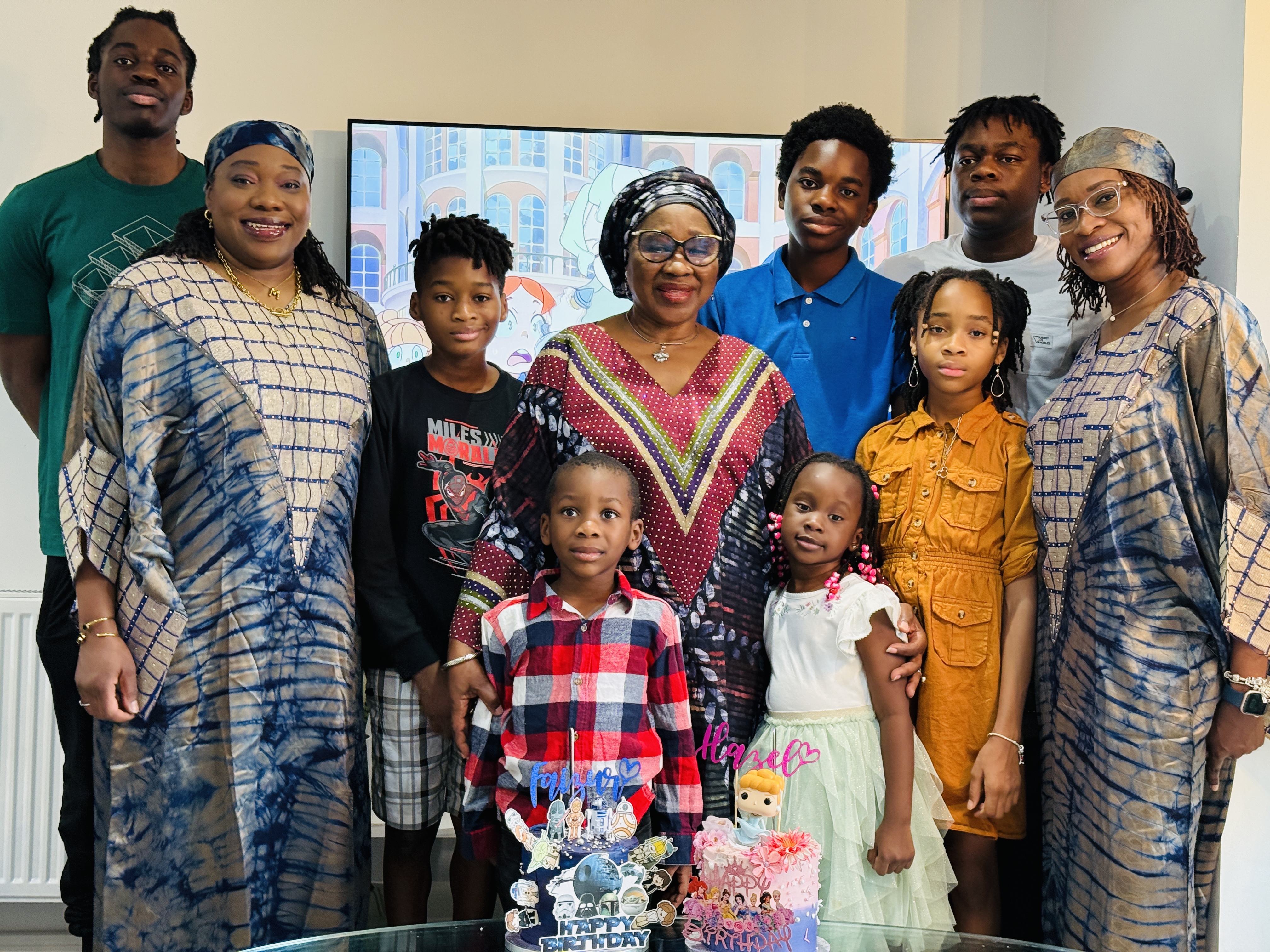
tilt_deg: -0.8
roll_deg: -2.3
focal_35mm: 48
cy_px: 476
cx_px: 635
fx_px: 1761
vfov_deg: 30.3
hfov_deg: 39.7
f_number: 1.78
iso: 200
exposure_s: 1/50
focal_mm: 6.76
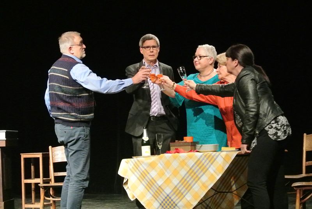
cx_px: 156
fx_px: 703
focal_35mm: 81
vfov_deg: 16.9
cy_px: 104
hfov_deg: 25.0
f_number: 5.6
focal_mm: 30
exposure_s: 1/80
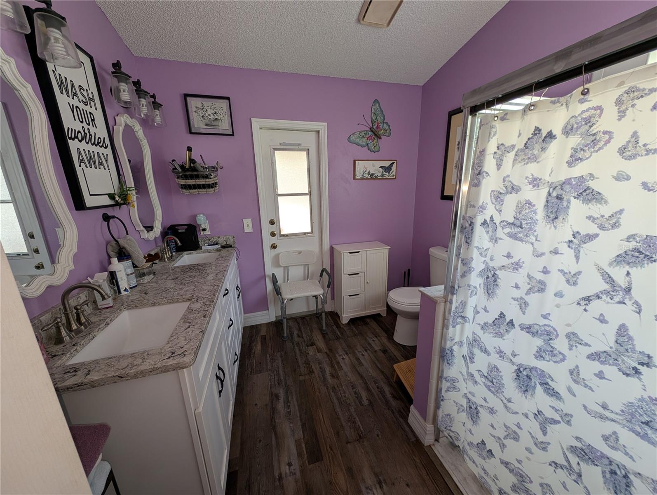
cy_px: 248
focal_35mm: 12
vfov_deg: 94.6
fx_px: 228
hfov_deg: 110.5
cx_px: 328
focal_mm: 2.23
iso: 99
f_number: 1.95
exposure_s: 1/99.5
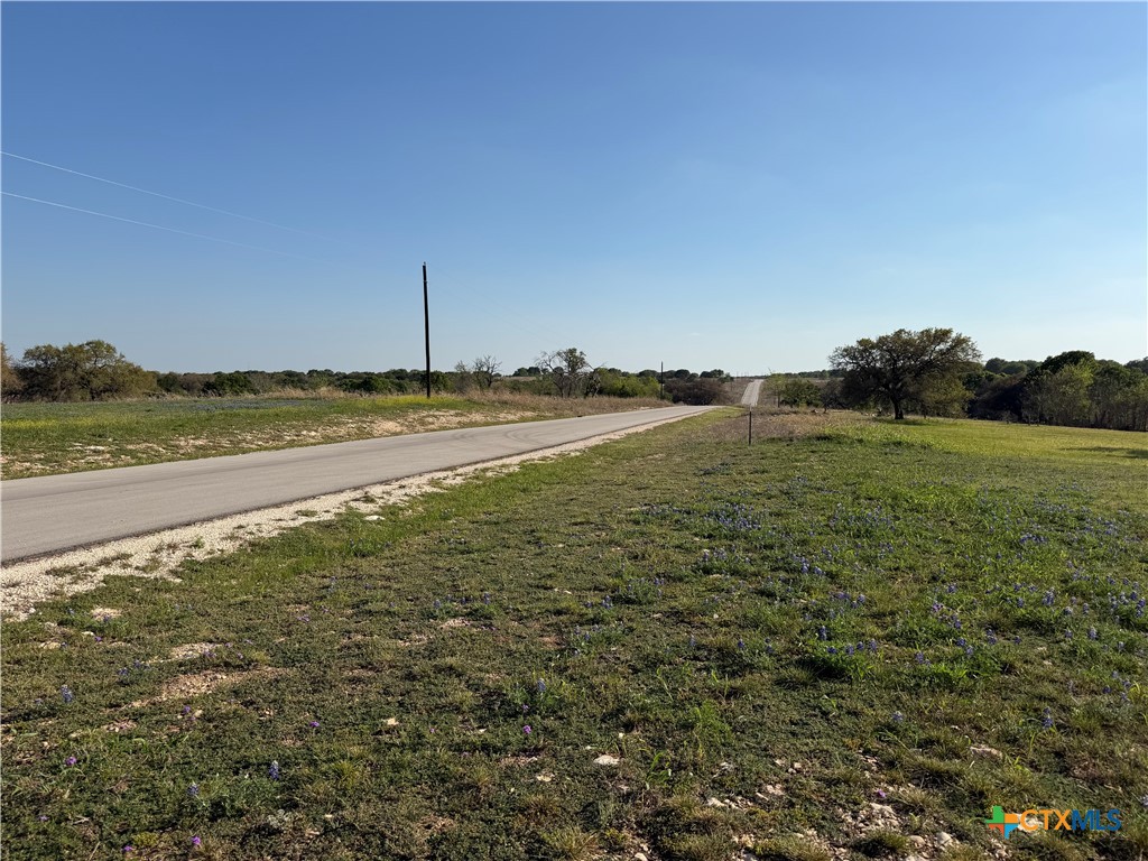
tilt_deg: -4.8
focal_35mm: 24
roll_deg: +0.8
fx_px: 796
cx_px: 574
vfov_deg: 56.8
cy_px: 430
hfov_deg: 71.6
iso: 80
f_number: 1.78
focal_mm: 6.76
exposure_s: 1/6711
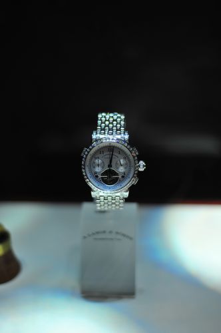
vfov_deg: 39.6
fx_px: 462
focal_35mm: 50
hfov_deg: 26.9
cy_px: 166
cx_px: 110
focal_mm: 50
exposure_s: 1/200
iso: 250
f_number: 1.8
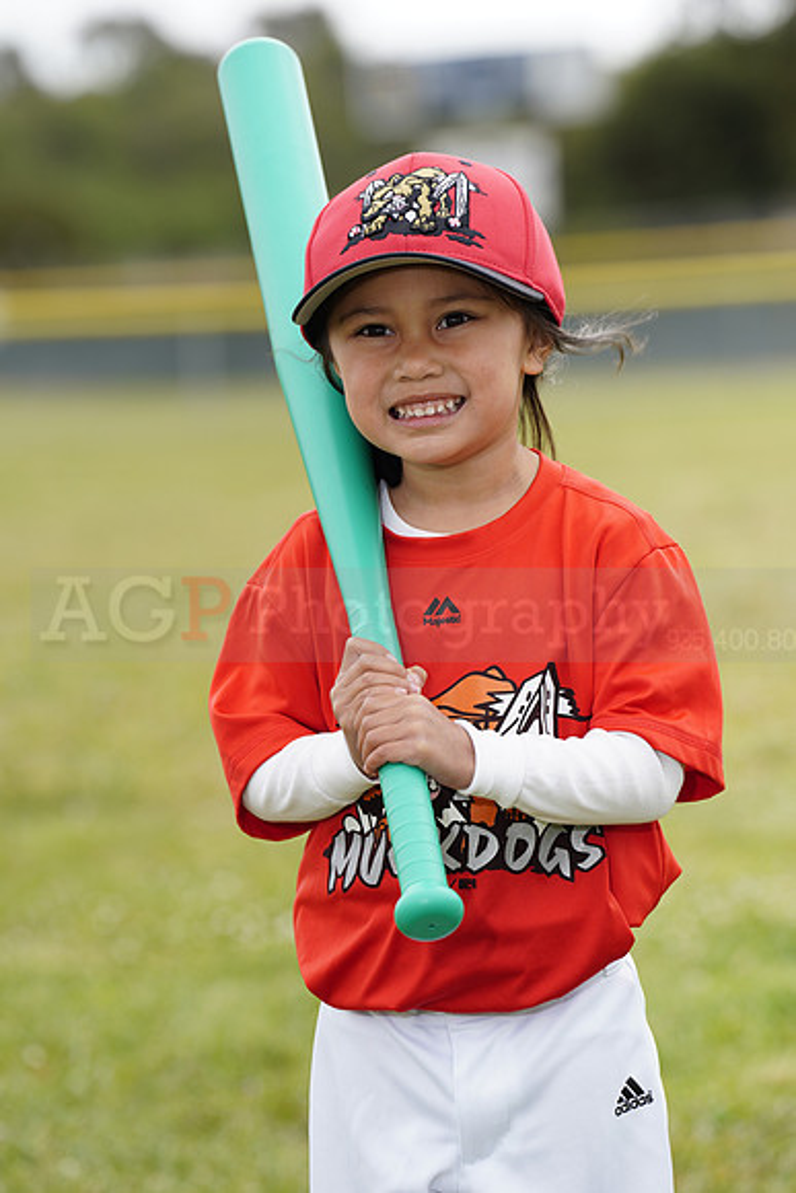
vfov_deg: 10.3
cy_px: 596
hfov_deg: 6.9
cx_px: 398
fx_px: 6629
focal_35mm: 200
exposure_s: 1/250
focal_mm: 200
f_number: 5.6
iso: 100
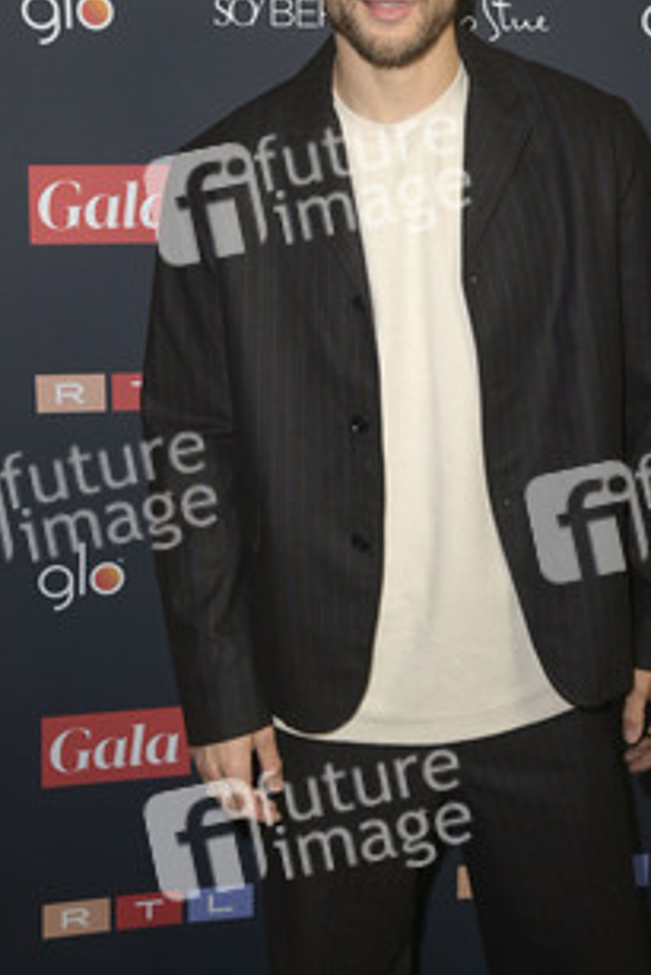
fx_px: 1409
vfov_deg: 37.9
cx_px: 400
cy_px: 349
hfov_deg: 26.0
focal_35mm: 52
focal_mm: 40
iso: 640
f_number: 5.6
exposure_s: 1/250
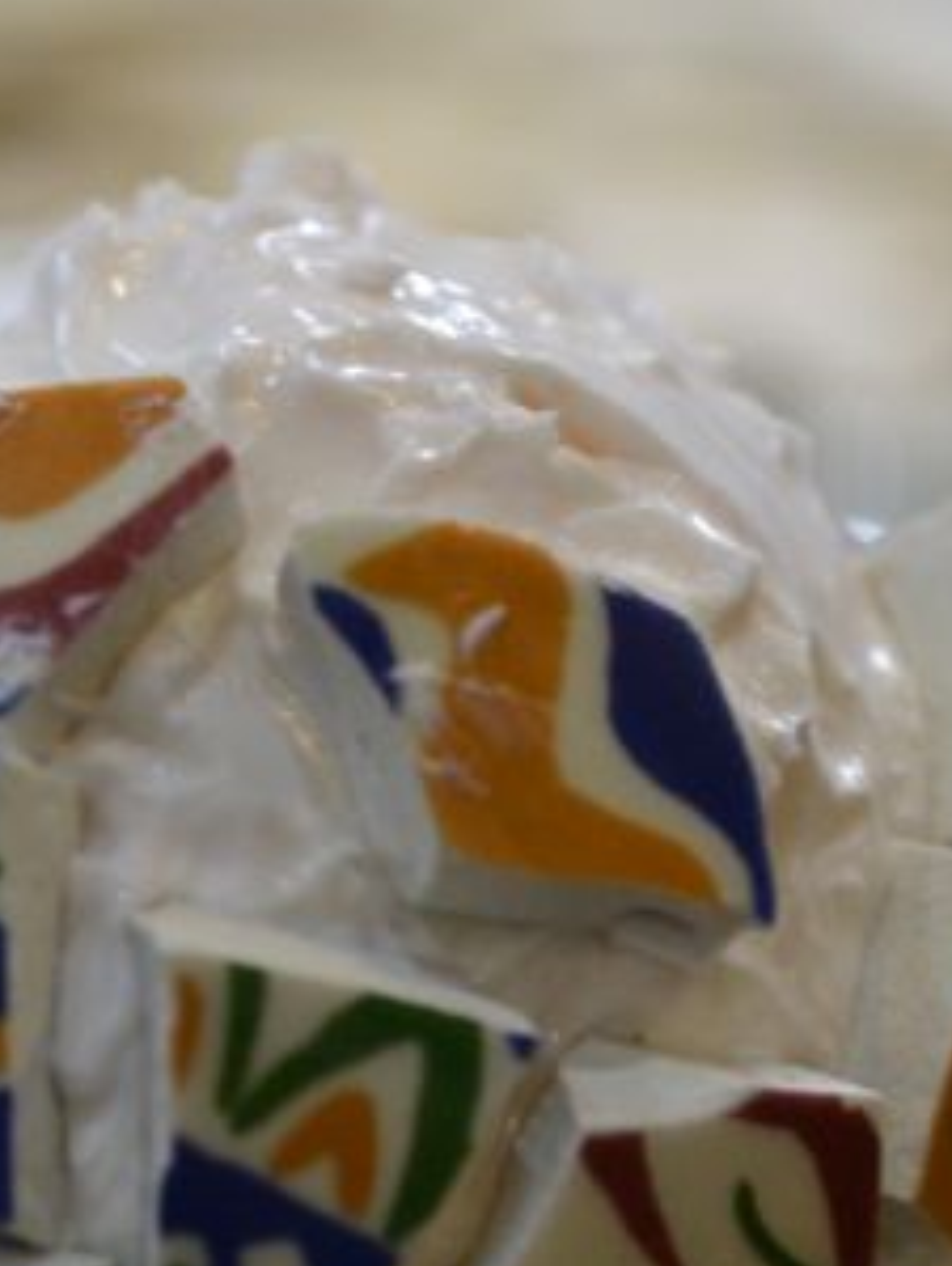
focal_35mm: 148
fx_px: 5415
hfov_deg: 10.0
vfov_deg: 13.3
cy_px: 735
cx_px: 322
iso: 1250
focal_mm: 48
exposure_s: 1/30
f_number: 5.3
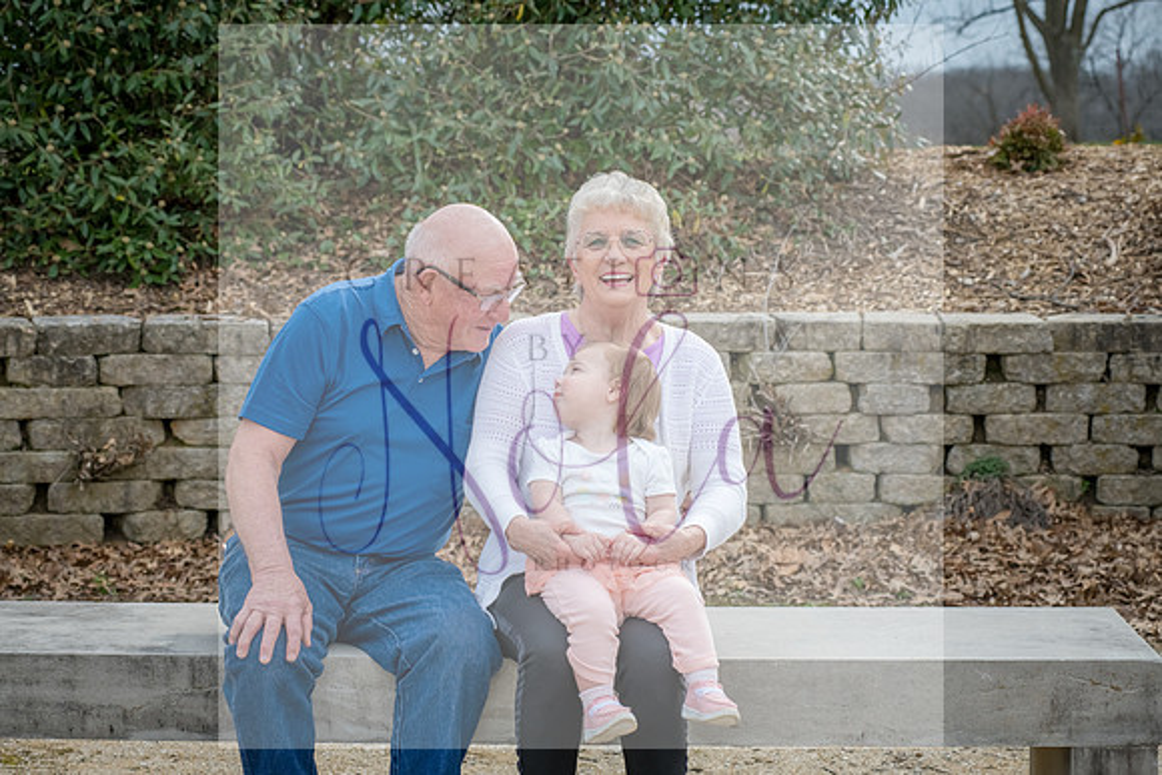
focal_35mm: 86
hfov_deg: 23.6
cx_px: 581
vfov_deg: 15.9
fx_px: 2776
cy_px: 388
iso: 400
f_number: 9
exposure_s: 1/640
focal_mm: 86
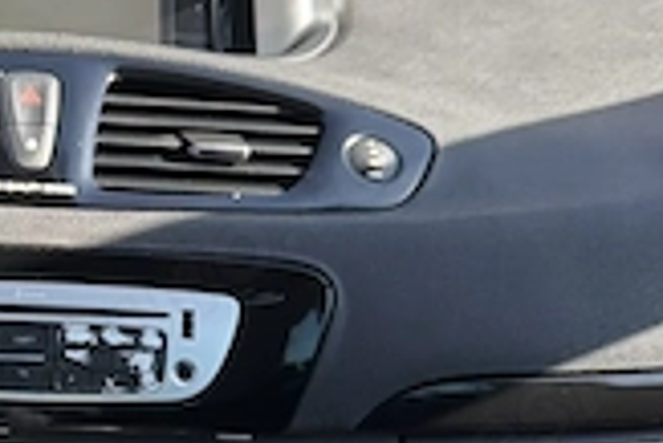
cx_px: -94
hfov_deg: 20.9
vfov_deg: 14.8
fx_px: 1696
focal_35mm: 92
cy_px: 378
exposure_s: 1/555
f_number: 1.78
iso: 100
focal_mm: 6.76
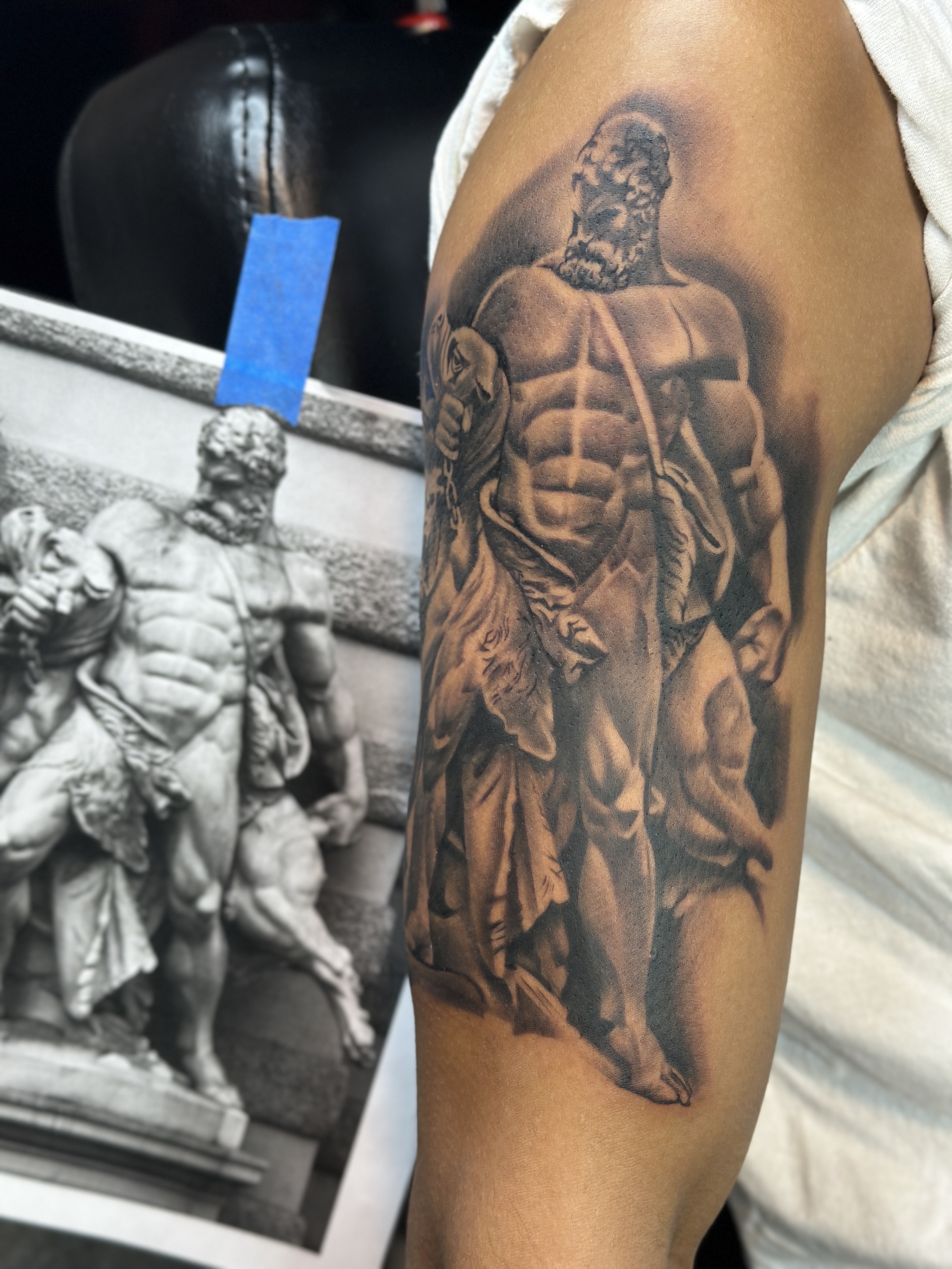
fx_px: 1760
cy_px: 634
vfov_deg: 39.7
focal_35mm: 48
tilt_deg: -27.2
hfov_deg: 30.3
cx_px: 476
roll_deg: -14.1
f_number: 1.78
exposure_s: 1/120
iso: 125
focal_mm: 6.86
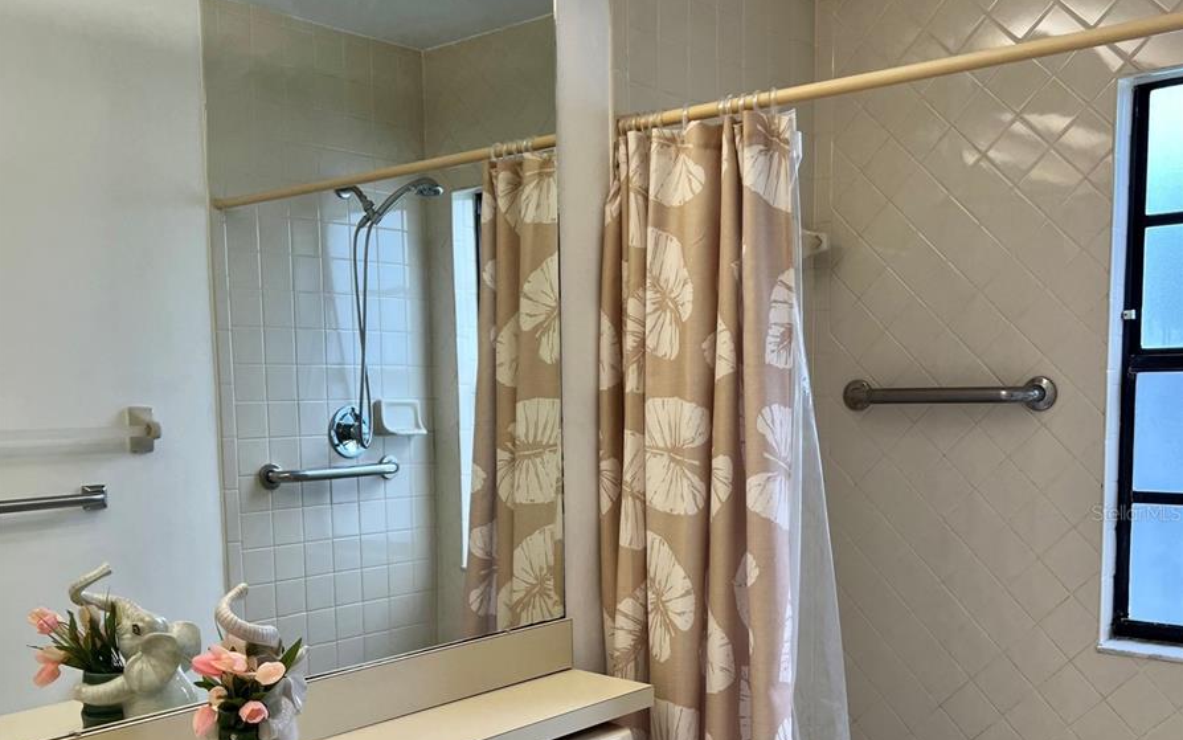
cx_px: 590
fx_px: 1193
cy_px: 512
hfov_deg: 52.7
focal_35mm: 37
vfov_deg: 34.0
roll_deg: +2.3
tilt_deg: -6.0
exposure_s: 1/120
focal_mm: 5.7
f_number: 1.5
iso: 40
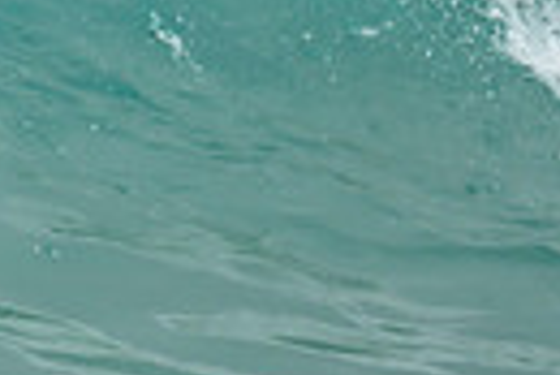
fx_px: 75855
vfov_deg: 0.3
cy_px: -142
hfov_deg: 0.4
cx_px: -664
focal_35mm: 4871
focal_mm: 800
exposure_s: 1/2000
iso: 280
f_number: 6.3
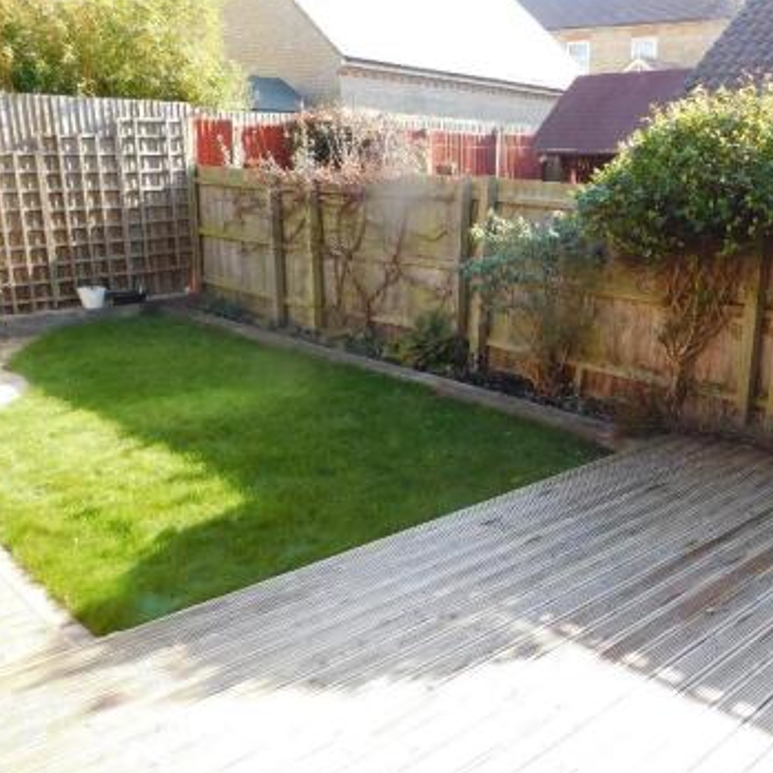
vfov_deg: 48.4
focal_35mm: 34
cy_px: 420
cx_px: 550
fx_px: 859
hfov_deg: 47.2
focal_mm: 4
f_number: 3
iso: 125
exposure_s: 1/250
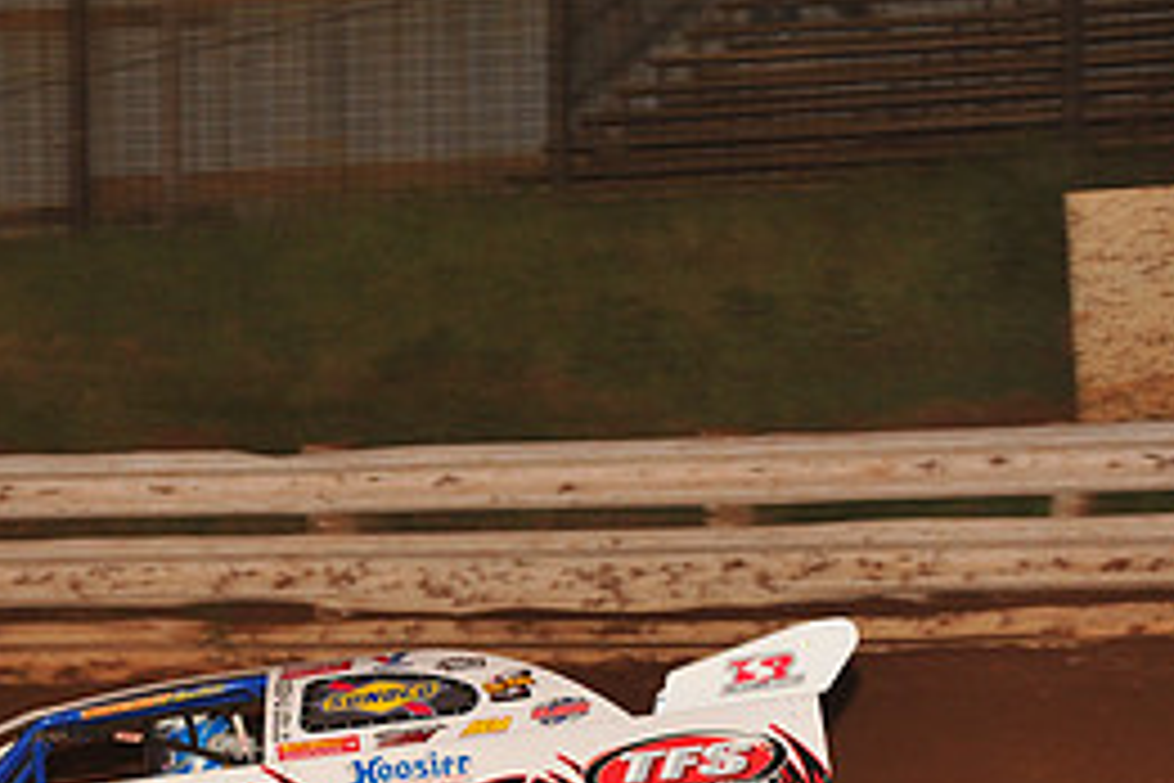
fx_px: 8120
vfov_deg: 5.5
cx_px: -45
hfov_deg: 8.2
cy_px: 855
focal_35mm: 249
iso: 800
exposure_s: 1/320
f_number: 6.3
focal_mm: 112
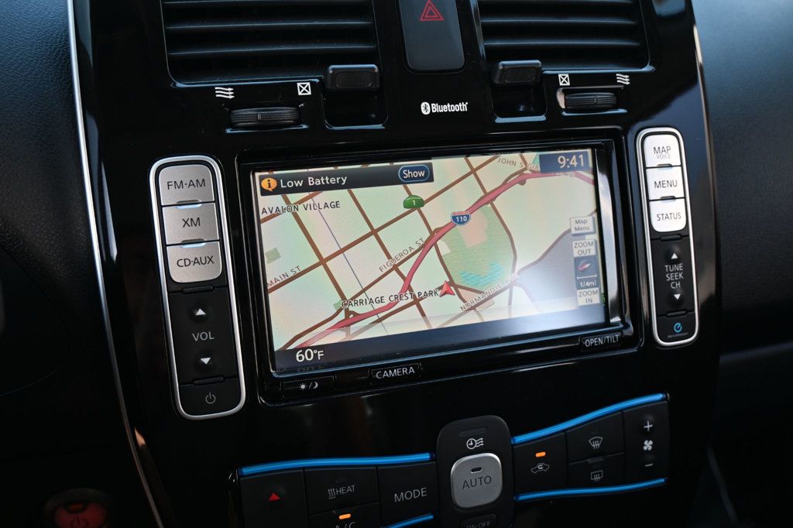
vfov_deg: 44.6
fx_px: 644
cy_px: 264
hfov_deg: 63.2
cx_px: 396
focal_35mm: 29
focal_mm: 19.5
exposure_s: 1/200
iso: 400
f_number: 3.8
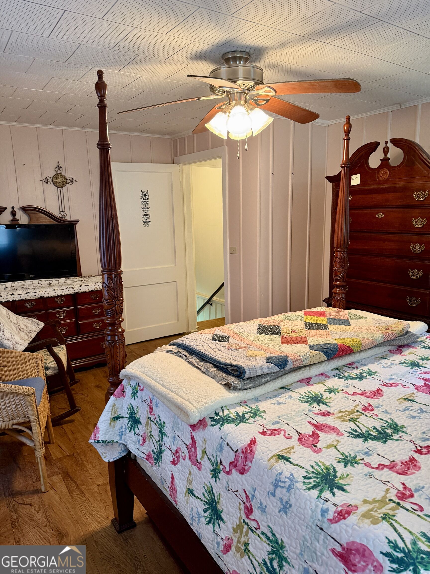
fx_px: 398
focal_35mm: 24
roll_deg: +1.6
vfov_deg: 71.6
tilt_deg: -10.1
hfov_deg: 56.8
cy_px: 287
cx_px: 215
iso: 320
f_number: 1.78
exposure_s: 1/60
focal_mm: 6.76
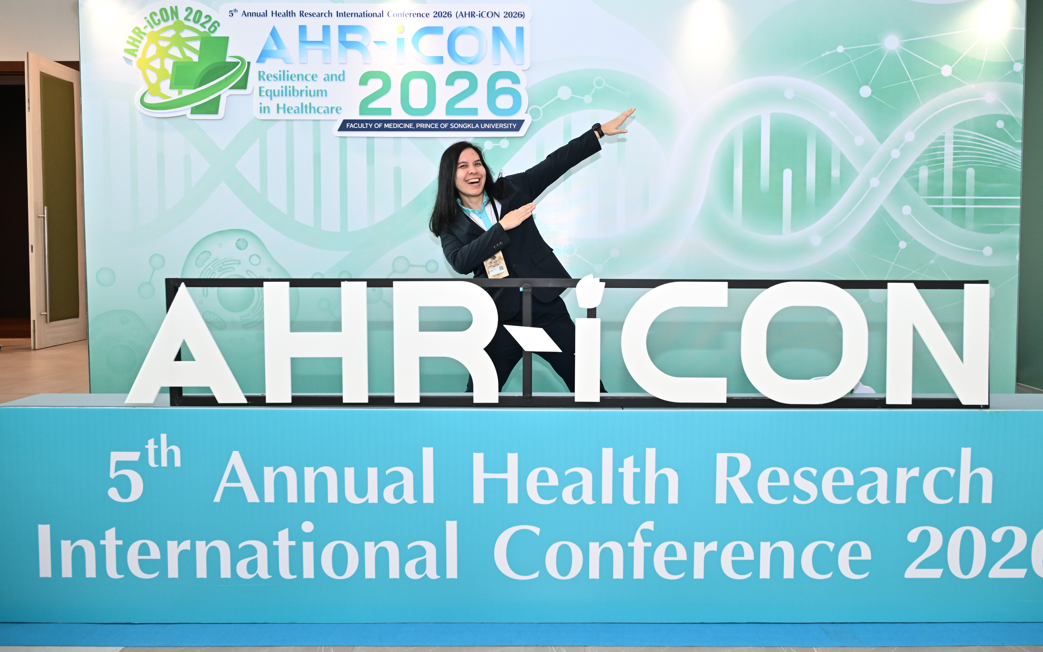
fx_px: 768
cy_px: 284
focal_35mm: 27
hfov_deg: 68.3
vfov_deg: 45.9
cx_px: 555
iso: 1000
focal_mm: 24
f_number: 4
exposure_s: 1/200
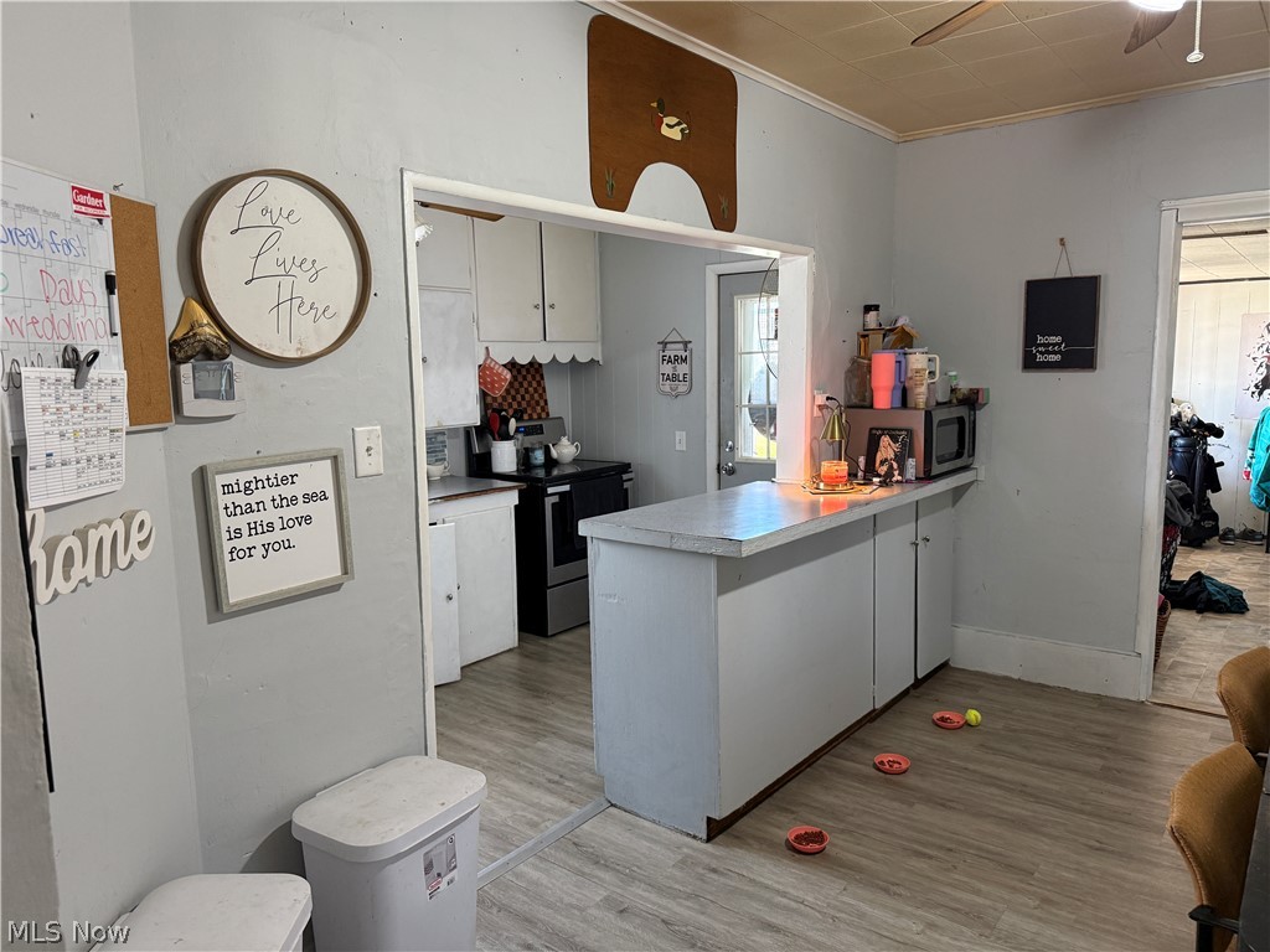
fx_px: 881
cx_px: 635
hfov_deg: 71.6
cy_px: 476
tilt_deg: -7.2
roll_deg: +1.3
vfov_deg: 56.8
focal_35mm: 24
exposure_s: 1/60
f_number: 1.78
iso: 250
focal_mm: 6.76
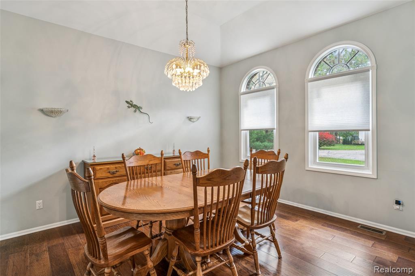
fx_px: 209
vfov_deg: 67.1
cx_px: 208
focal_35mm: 18
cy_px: 138
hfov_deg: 89.7
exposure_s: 1/1.67
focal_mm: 18.1
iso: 400
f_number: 13
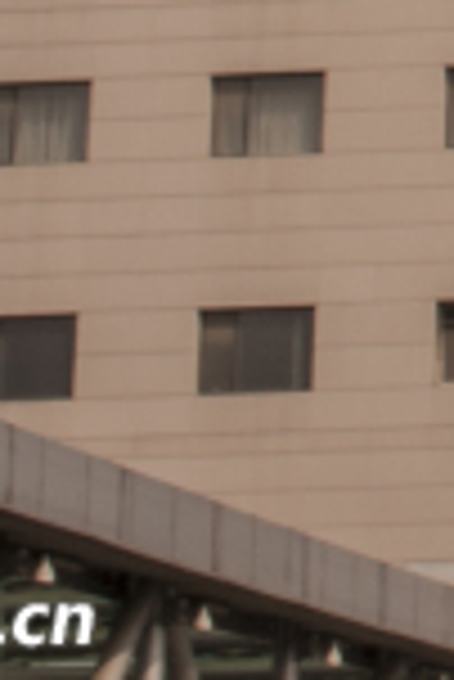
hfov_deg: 5.3
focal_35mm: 244
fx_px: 4605
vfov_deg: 7.9
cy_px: -844
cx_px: 1447
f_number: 25
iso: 100
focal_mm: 24
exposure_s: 1/20
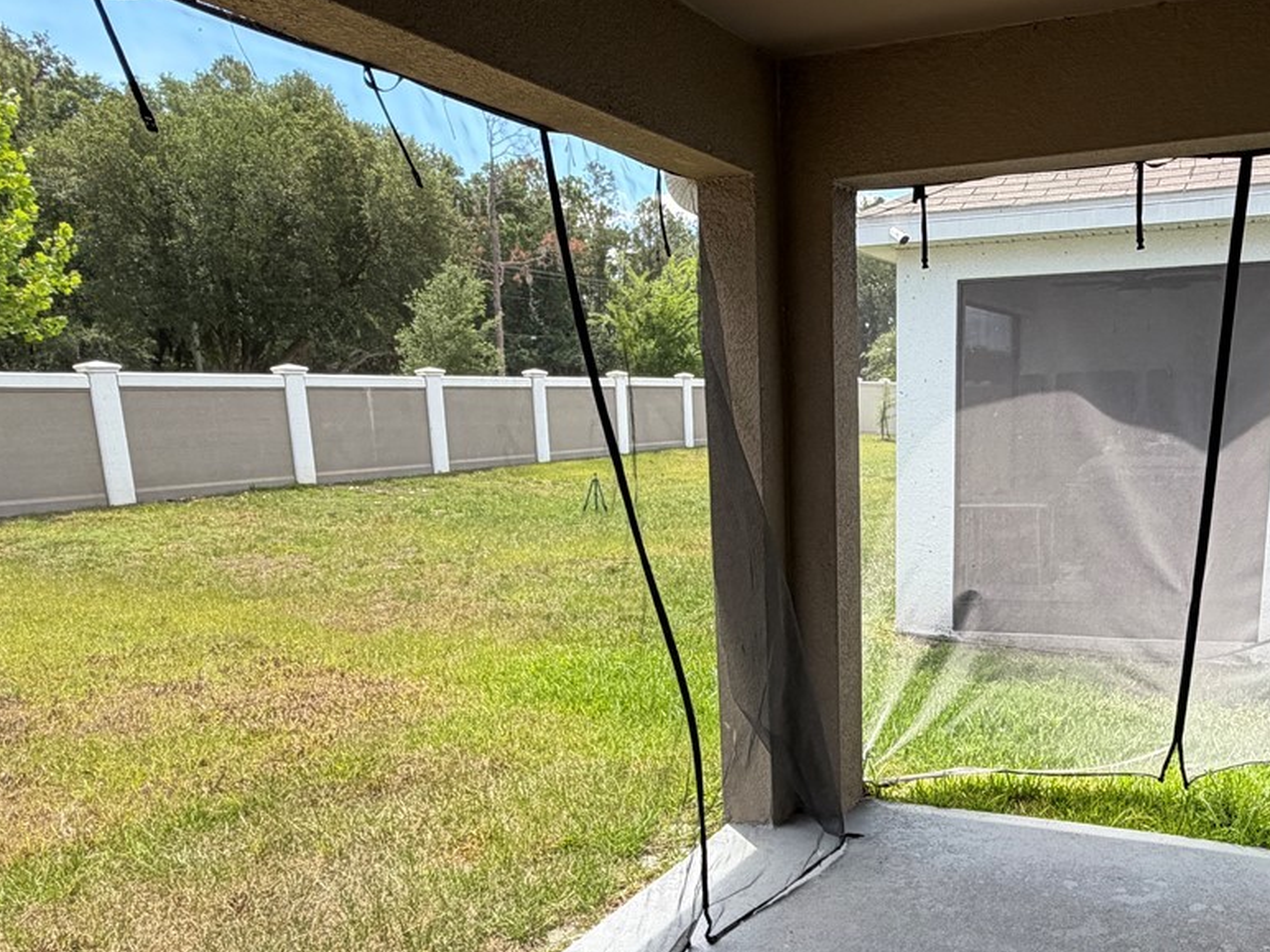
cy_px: 635
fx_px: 1064
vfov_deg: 47.4
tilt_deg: -13.2
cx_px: 809
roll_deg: +1.3
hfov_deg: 60.7
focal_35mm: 29
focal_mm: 2.22
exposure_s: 1/386
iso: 50
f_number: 2.2
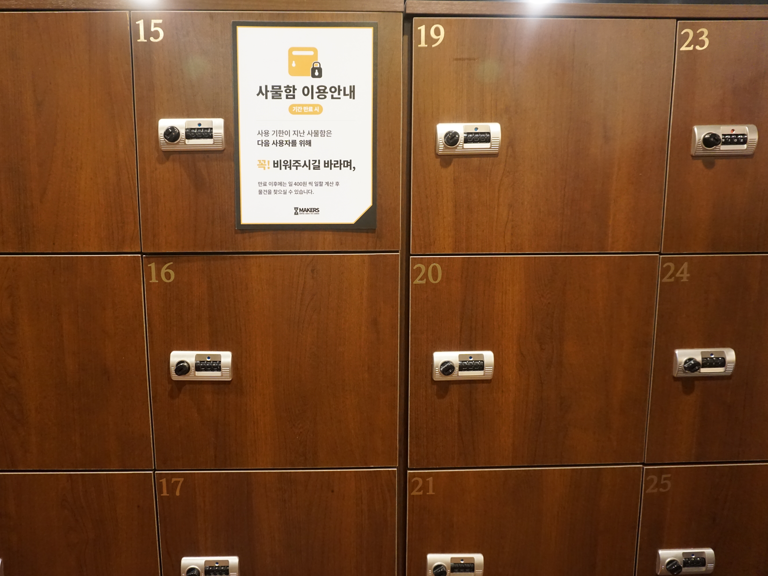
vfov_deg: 53.1
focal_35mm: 26
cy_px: 288
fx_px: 577
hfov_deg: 67.1
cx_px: 345
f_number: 3.5
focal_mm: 16
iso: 2500
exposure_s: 1/60
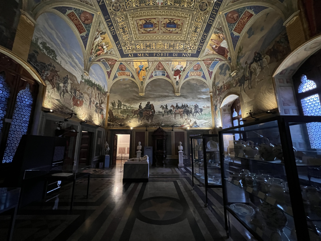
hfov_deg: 106.2
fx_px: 121
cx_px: 160
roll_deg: +0.2
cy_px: 120
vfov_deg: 89.9
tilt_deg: +10.3
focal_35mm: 13
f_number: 1.8
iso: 1000
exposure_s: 1/33
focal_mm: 1.57
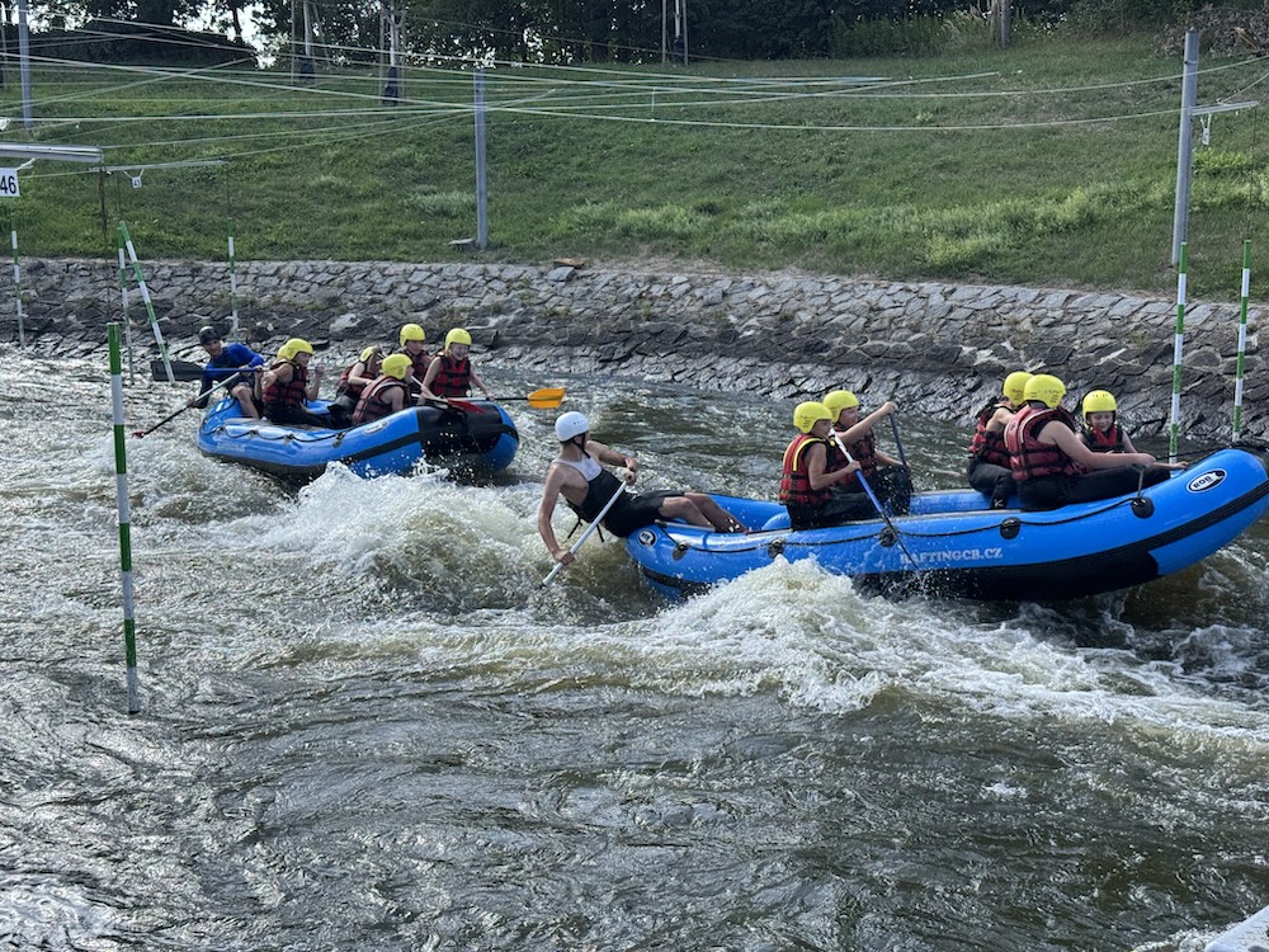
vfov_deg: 30.3
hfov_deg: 39.7
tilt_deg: -10.8
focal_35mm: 48
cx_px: 634
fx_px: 1760
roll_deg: +0.1
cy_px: 476
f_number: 1.78
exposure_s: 1/1524
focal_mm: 6.76
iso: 64
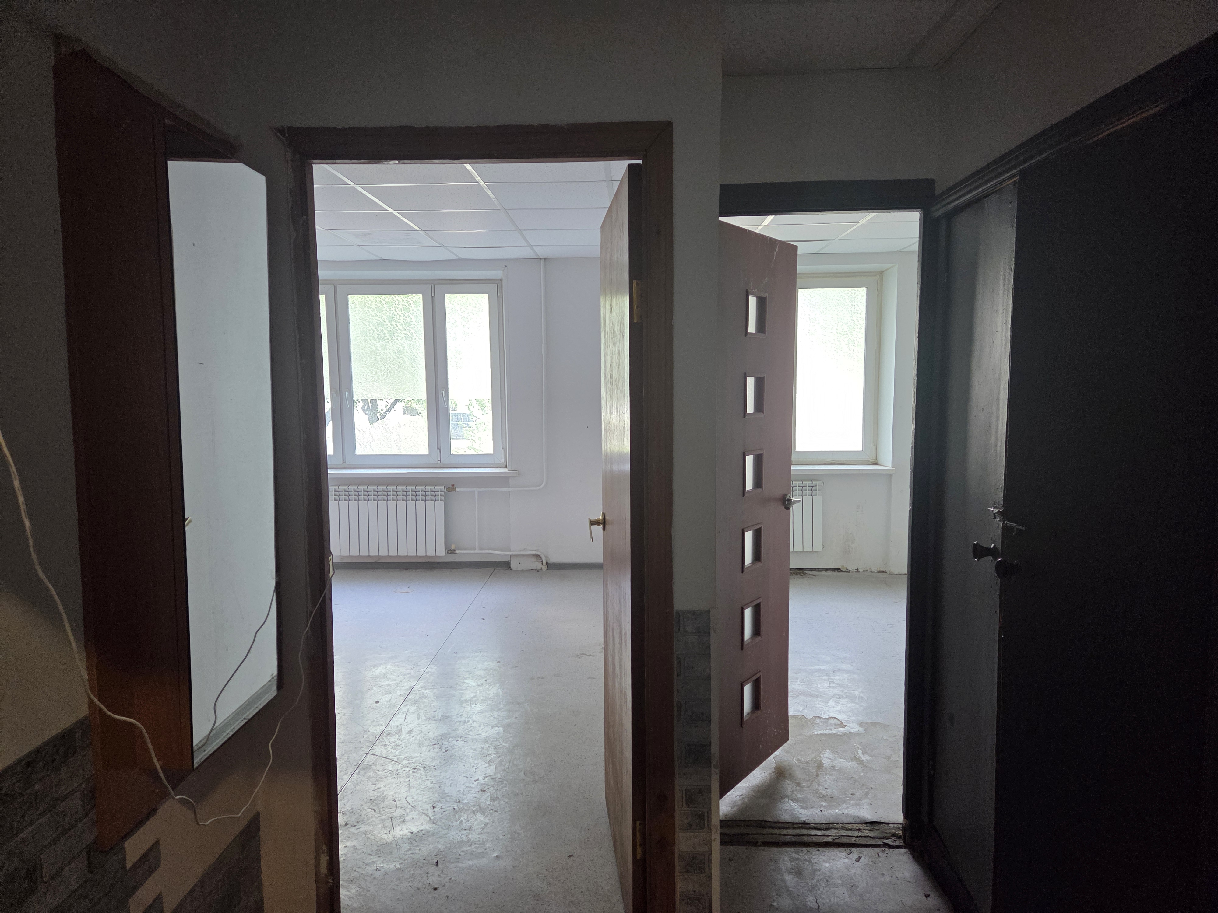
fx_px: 809
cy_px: 456
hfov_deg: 73.9
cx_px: 609
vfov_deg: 58.9
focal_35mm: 23
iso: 320
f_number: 1.8
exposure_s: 1/100
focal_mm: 5.4
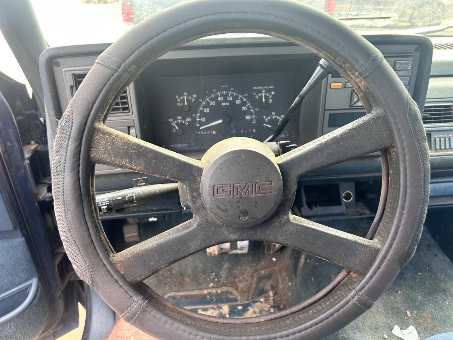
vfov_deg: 53.1
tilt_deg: -30.3
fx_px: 340
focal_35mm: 26
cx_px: 226
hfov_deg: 67.3
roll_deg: +1.8
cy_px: 170
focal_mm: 5.7
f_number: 1.5
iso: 64
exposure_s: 1/121
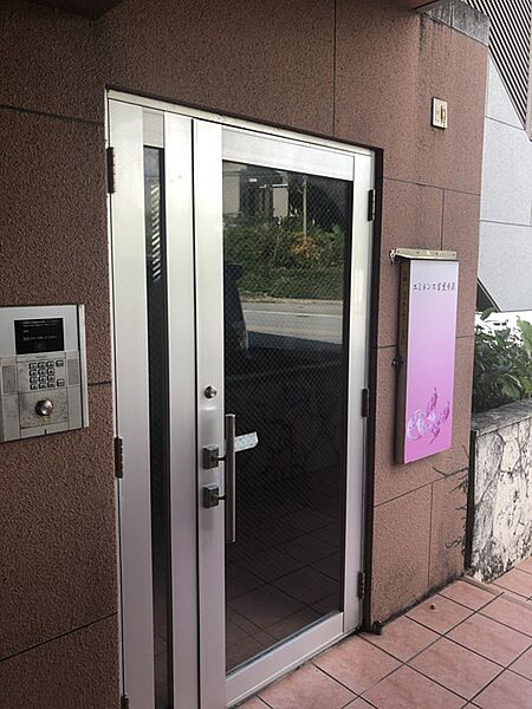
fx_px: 574
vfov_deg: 63.4
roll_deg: -0.2
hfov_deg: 49.7
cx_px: 266
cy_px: 354
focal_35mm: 28
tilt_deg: -6.4
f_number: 1.8
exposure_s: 1/255
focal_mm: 3.99
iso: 20
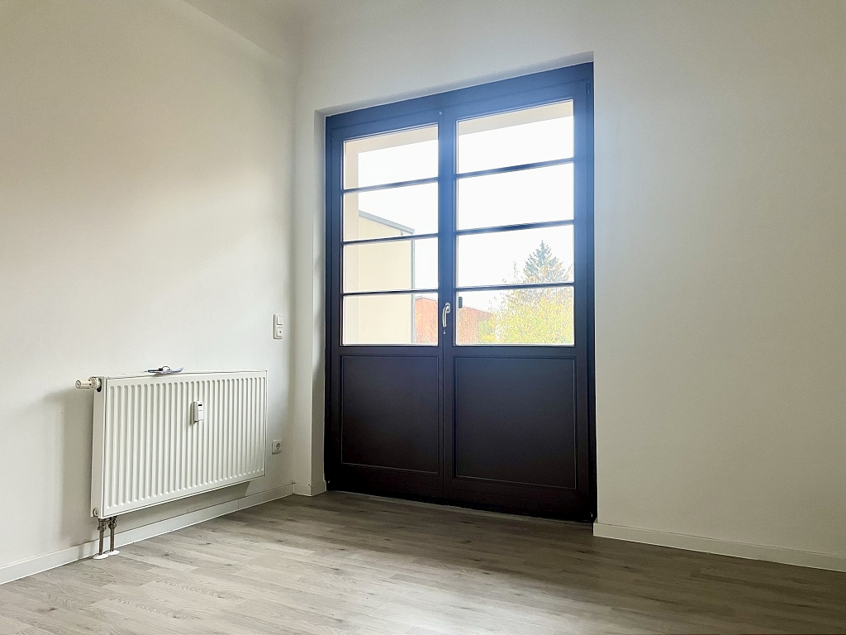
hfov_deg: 67.3
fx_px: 635
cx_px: 423
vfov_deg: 53.1
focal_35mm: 26
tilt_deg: +3.6
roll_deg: +0.4
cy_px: 318
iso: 160
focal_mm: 5.7
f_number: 1.5
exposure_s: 1/60
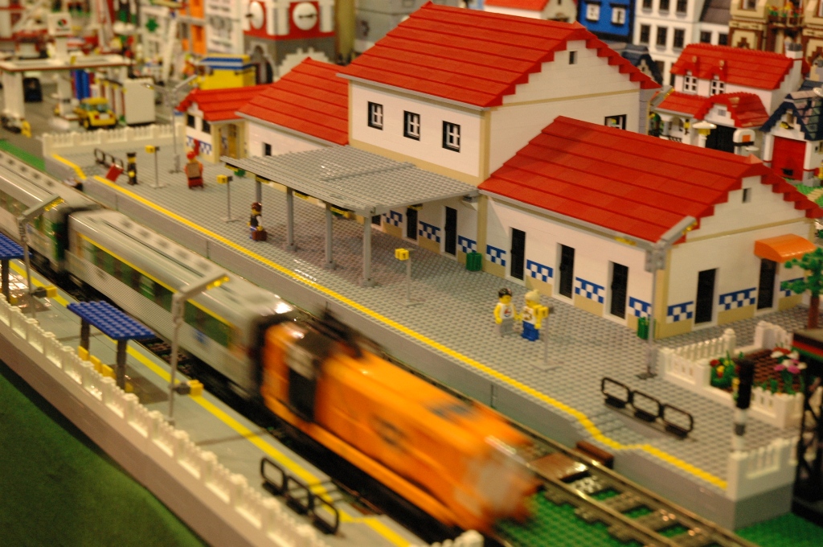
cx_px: 412
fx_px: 1370
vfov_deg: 22.6
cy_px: 274
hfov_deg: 33.4
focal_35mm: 60
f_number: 5
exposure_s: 1/20
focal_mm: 40
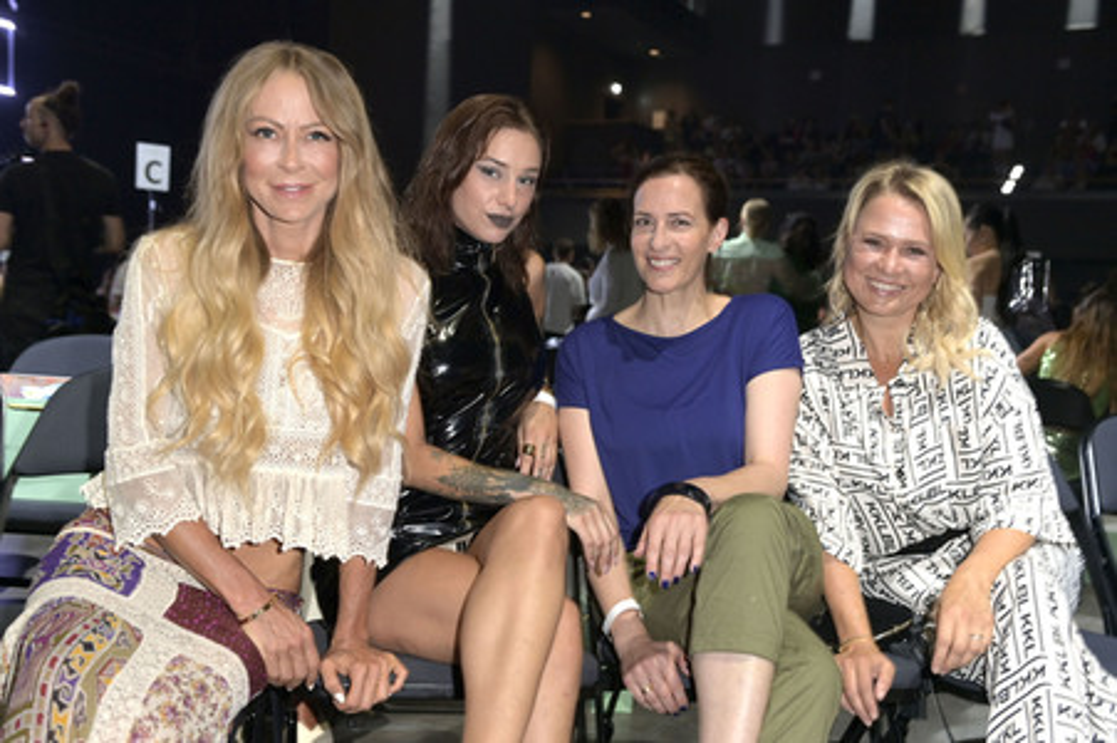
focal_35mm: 38
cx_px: 558
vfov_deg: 35.0
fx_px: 1178
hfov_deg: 50.7
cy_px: 372
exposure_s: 1/50
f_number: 4
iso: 2000
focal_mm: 38
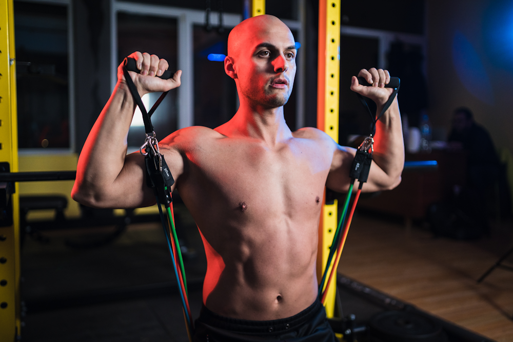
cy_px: 171
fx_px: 499
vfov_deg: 37.9
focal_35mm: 35
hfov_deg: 54.4
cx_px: 256
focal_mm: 35
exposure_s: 1/500
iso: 640
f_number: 1.4
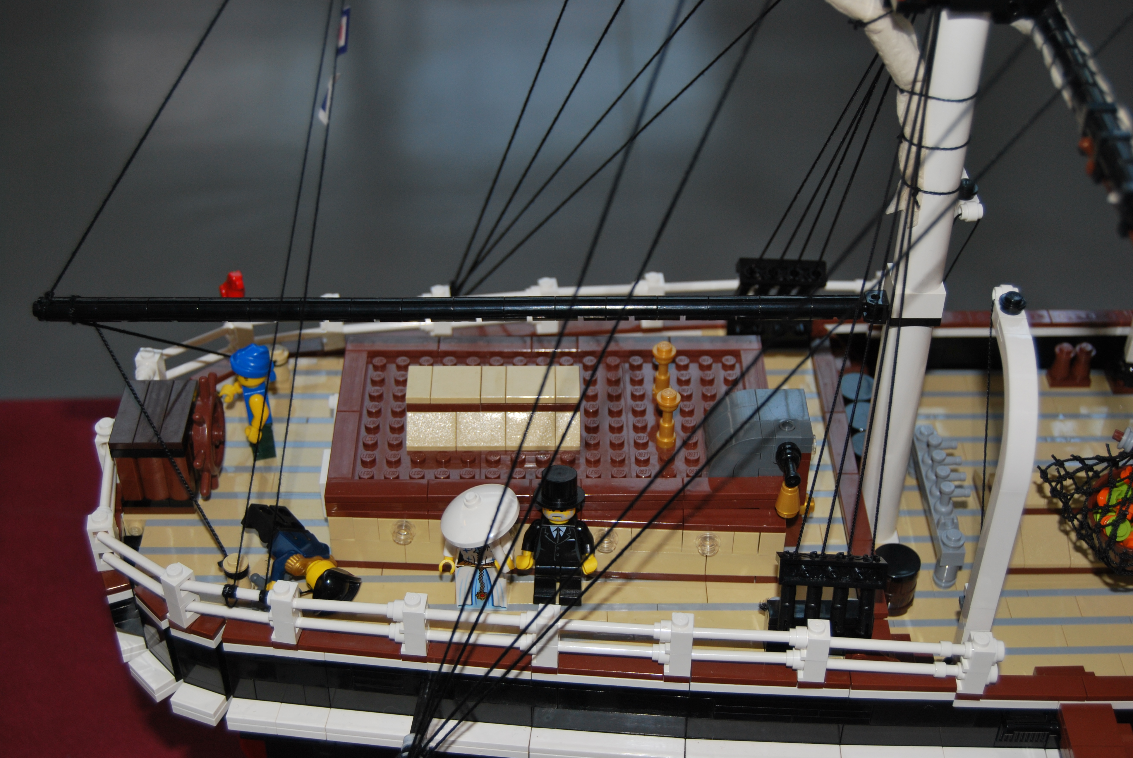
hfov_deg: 37.8
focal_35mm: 52
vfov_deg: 25.8
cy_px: 379
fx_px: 1654
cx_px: 566
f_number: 4.8
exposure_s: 1/60
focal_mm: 35
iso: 200
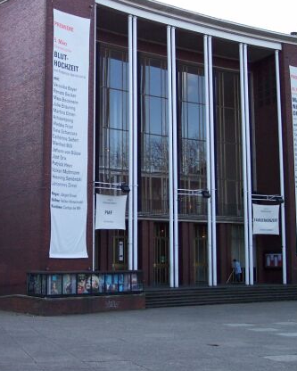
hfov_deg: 26.6
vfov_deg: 33.0
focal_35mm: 57
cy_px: 166
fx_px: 626
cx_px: 110
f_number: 2.8
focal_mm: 8
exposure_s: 1/500
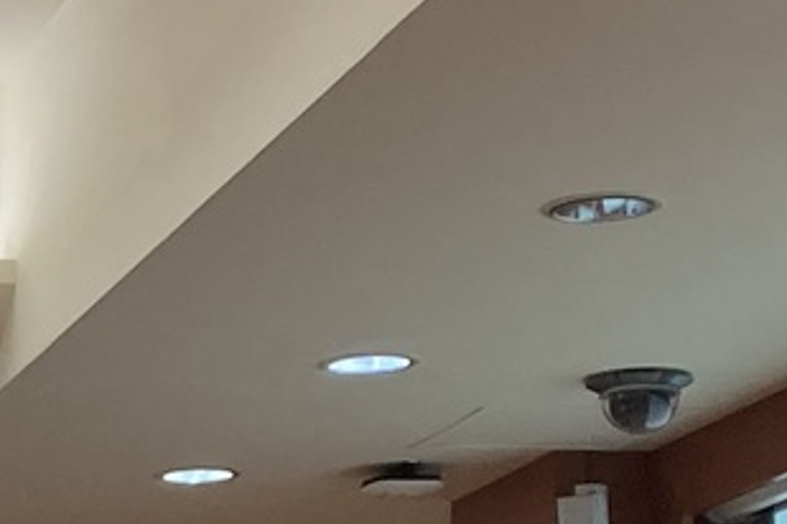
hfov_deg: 10.8
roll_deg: +0.0
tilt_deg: +3.1
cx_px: -486
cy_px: 1030
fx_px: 3957
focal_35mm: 181
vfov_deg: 7.3
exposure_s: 1/60
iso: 80
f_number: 1.8
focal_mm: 3.99
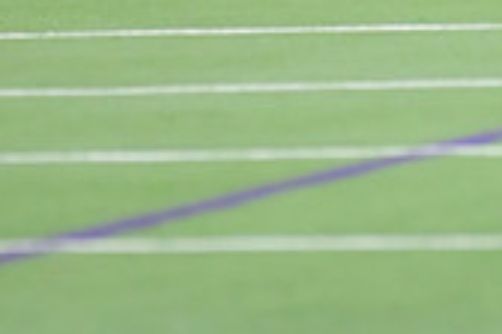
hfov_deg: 2.0
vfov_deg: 1.3
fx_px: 14403
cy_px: -195
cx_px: 568
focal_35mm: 1033
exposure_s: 1/1250
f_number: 3.5
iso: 9000
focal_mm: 300
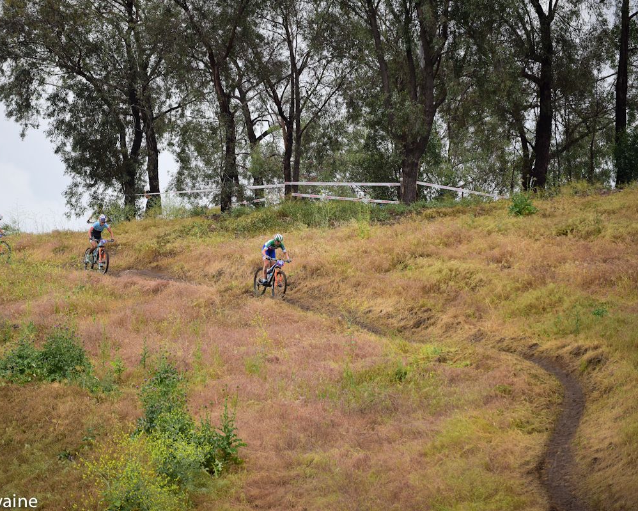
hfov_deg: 12.2
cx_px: 274
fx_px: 2984
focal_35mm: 158
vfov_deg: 9.8
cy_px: 256
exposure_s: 1/1000
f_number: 4
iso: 800
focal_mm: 140
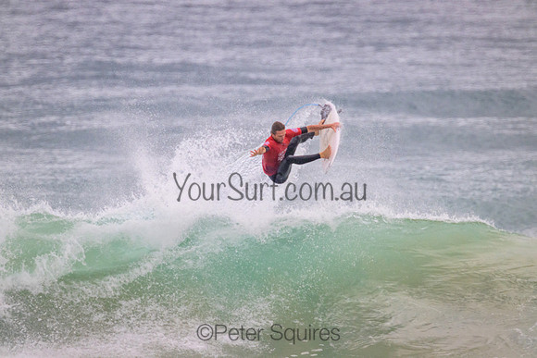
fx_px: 11936
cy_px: 179
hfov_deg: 2.6
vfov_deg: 1.7
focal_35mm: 800
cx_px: 268
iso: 2000
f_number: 11
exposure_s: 1/2000
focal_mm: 800
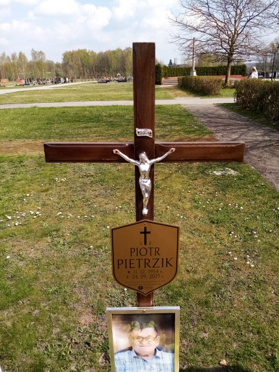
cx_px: 140
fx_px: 279
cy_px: 186
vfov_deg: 67.3
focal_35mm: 26
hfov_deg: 53.1
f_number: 1.8
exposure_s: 1/1182
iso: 106
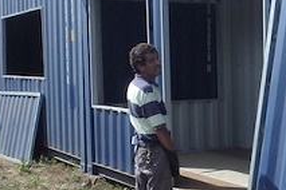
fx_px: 651
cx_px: 266
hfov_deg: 24.0
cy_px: 145
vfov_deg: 16.6
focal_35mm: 82
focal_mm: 3.7
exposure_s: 1/400
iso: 125
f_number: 6
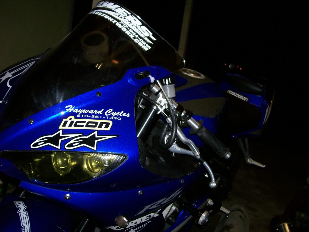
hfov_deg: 51.4
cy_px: 116
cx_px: 154
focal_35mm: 36
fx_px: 321
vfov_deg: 39.7
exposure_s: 1/64
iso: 140
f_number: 2.7
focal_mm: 6
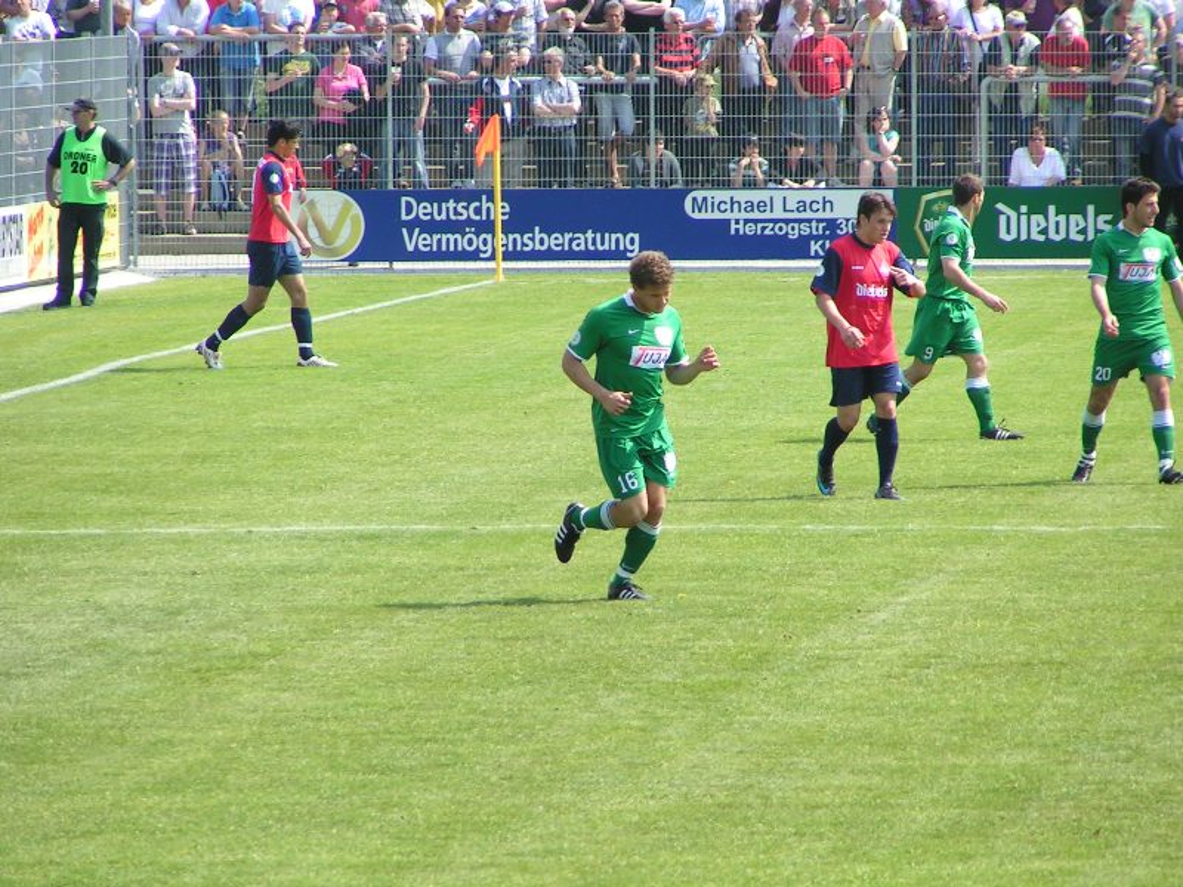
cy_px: 444
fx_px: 12986
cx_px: 592
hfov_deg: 5.2
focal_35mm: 380
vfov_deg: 3.9
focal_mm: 58
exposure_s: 1/400
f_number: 4
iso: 50
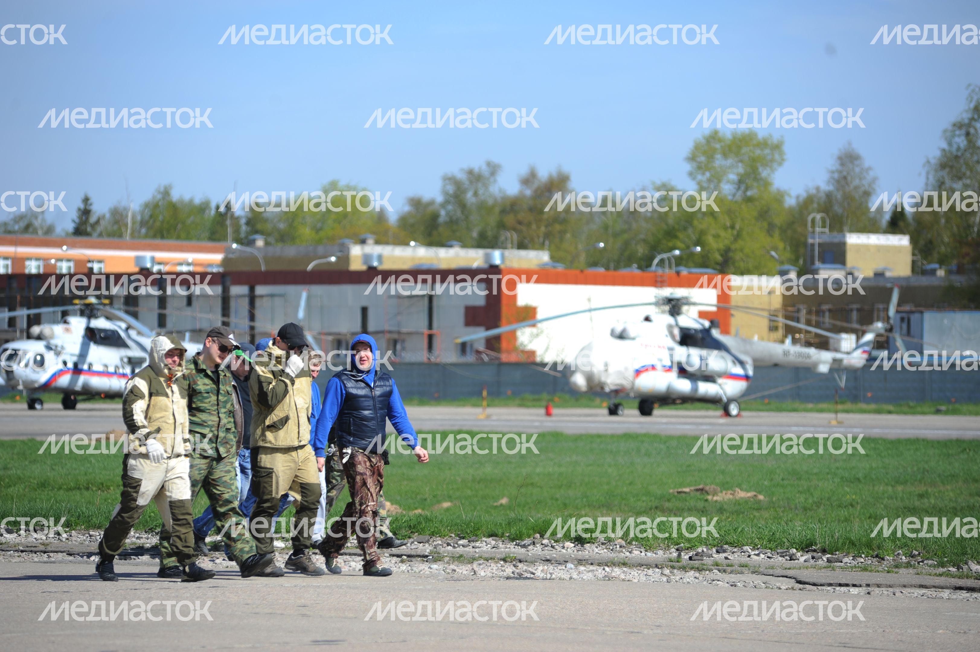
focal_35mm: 200
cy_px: 326
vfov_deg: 6.9
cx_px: 490
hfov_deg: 10.3
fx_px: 5441
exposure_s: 1/640
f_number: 5.6
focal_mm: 200
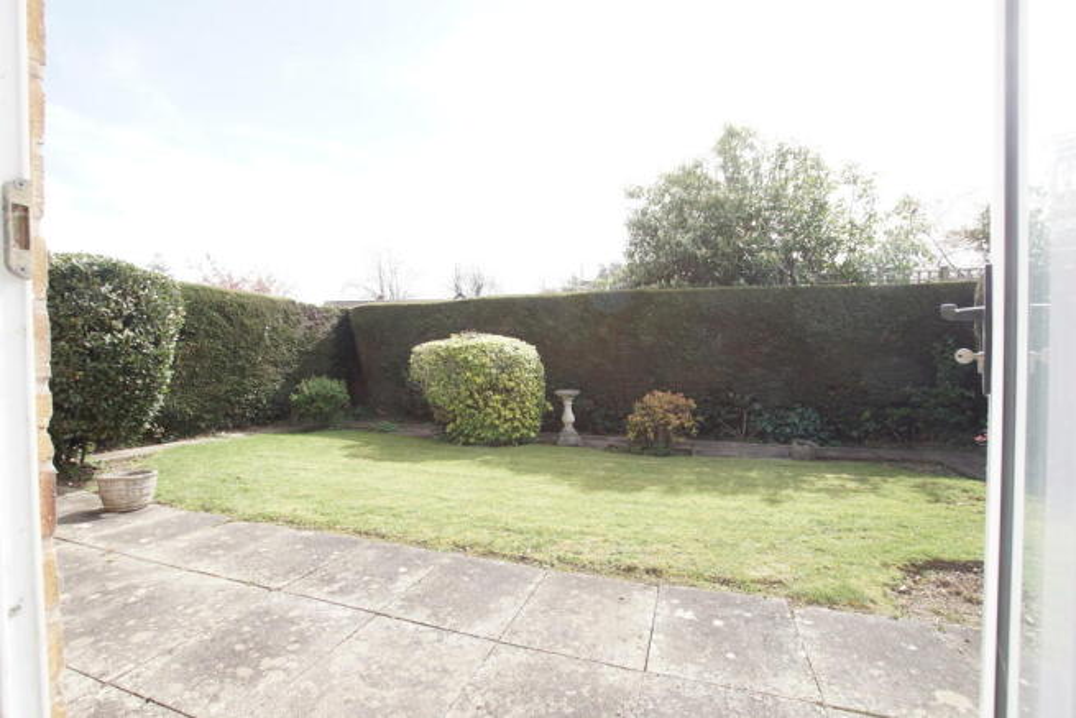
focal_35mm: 15
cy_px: 359
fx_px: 448
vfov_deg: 77.4
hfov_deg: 100.4
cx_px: 538
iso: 250
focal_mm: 10
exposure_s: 1/160
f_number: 6.3
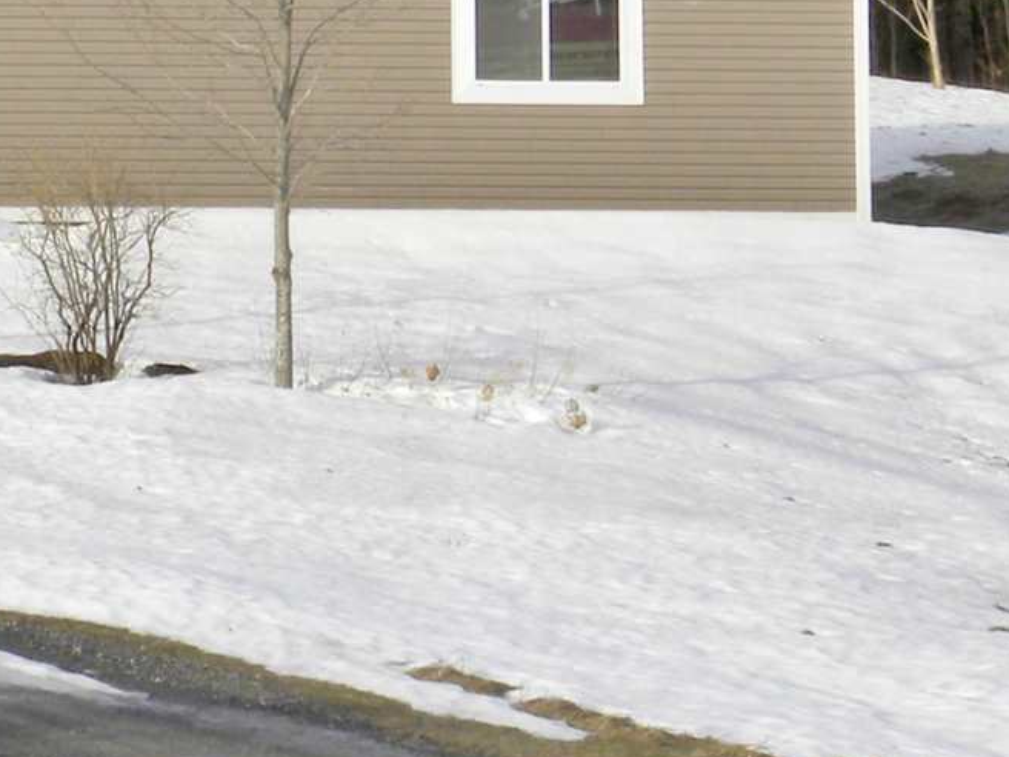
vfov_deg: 8.1
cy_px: -108
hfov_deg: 10.8
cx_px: 32
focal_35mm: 181
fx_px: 5276
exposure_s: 1/80
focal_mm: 10.3
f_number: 8
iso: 64
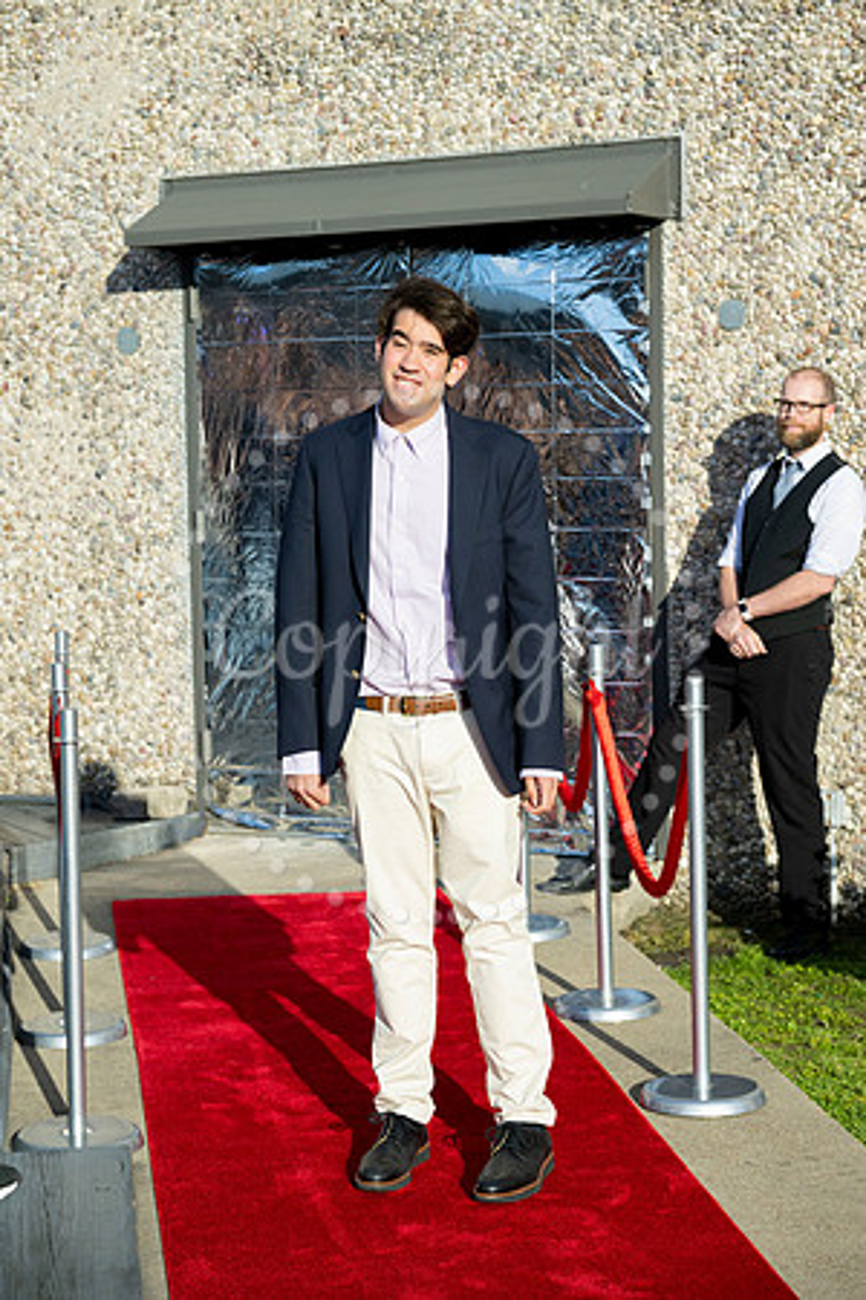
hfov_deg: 20.0
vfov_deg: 29.7
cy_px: 650
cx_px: 433
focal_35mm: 68
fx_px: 2453
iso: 400
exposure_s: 1/3200
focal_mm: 68
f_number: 5.6
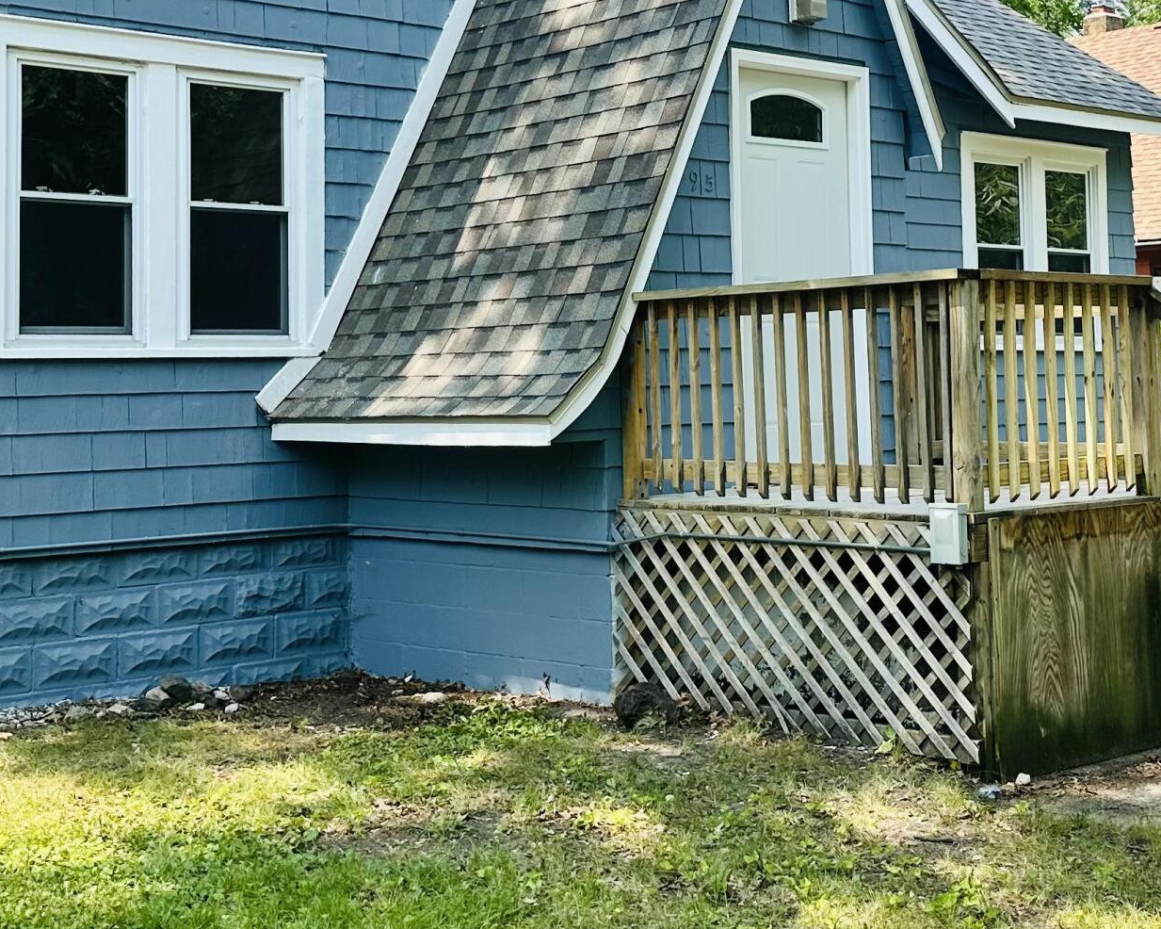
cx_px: 701
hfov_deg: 32.9
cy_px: 232
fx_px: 1958
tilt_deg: +4.0
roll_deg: +1.0
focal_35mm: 57
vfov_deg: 26.3
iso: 80
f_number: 1.78
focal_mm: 6.86
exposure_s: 1/1988
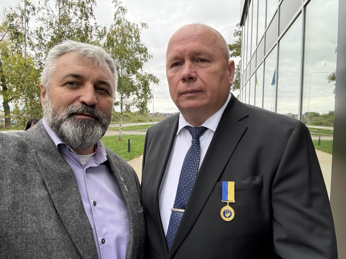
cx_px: 174
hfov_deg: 71.6
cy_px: 124
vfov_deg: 56.8
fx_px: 240
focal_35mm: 24
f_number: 1.9
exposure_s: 1/137
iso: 80
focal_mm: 2.69
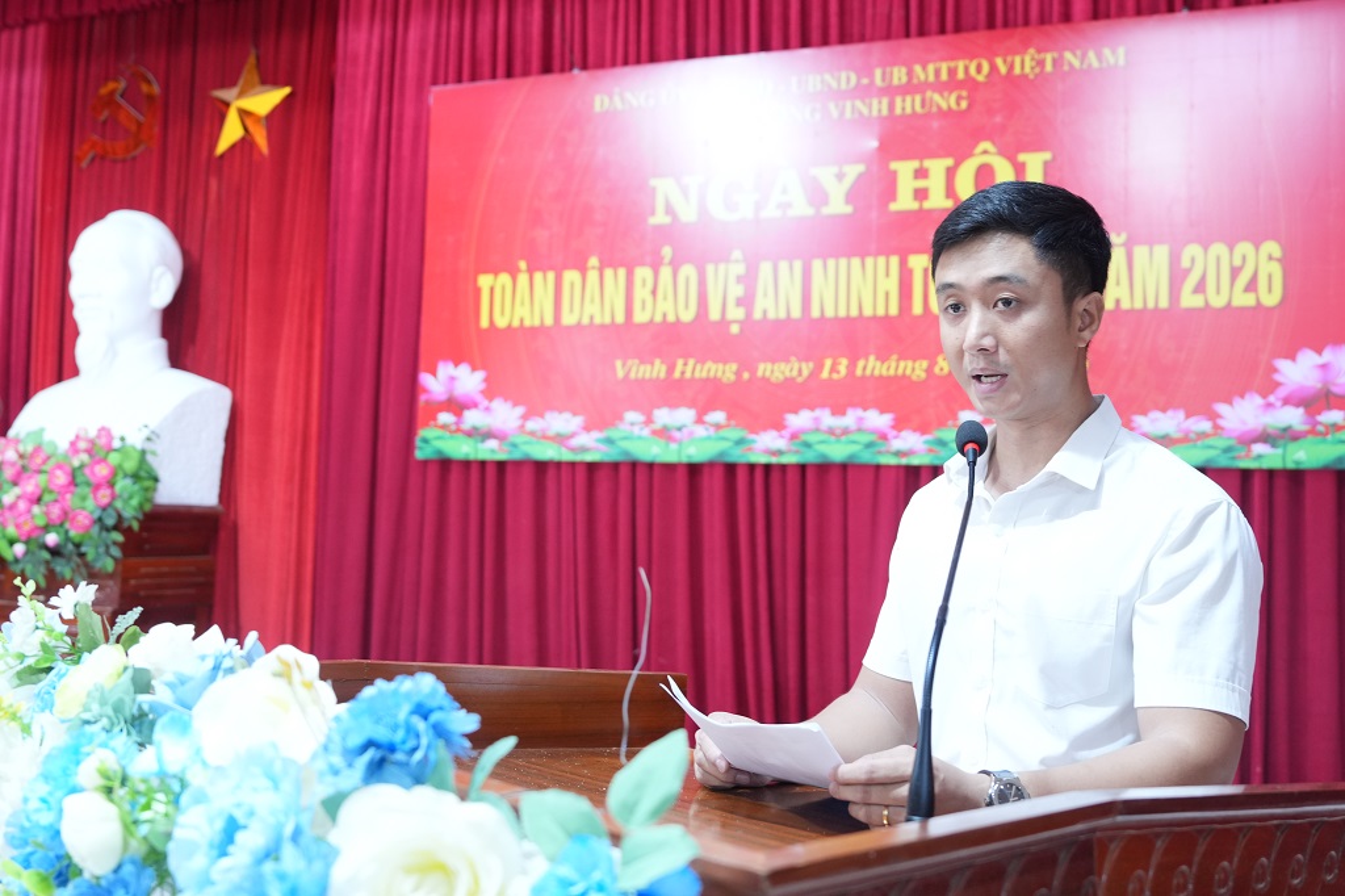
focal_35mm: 39
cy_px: 448
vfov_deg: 34.2
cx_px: 672
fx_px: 1457
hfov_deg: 49.6
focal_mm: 26
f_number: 3.2
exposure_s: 1/50
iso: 800
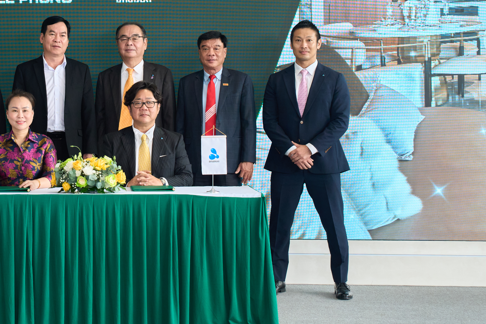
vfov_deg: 15.6
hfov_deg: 23.0
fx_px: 1174
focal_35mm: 87
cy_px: 44
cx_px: 88
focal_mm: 46
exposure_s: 1/250
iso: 1600
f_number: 4
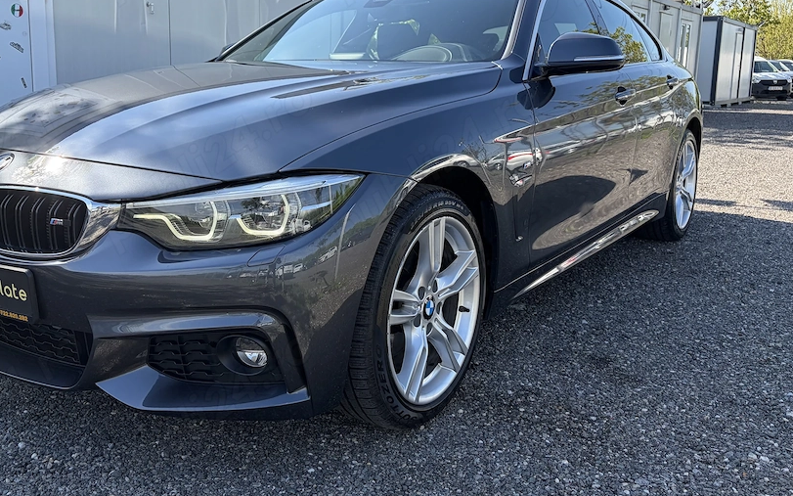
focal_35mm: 34
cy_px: 182
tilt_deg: -8.6
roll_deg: -0.8
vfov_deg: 37.0
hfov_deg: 56.3
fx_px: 735
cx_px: 321
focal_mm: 5.96
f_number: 1.6
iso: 50
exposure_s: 1/1263
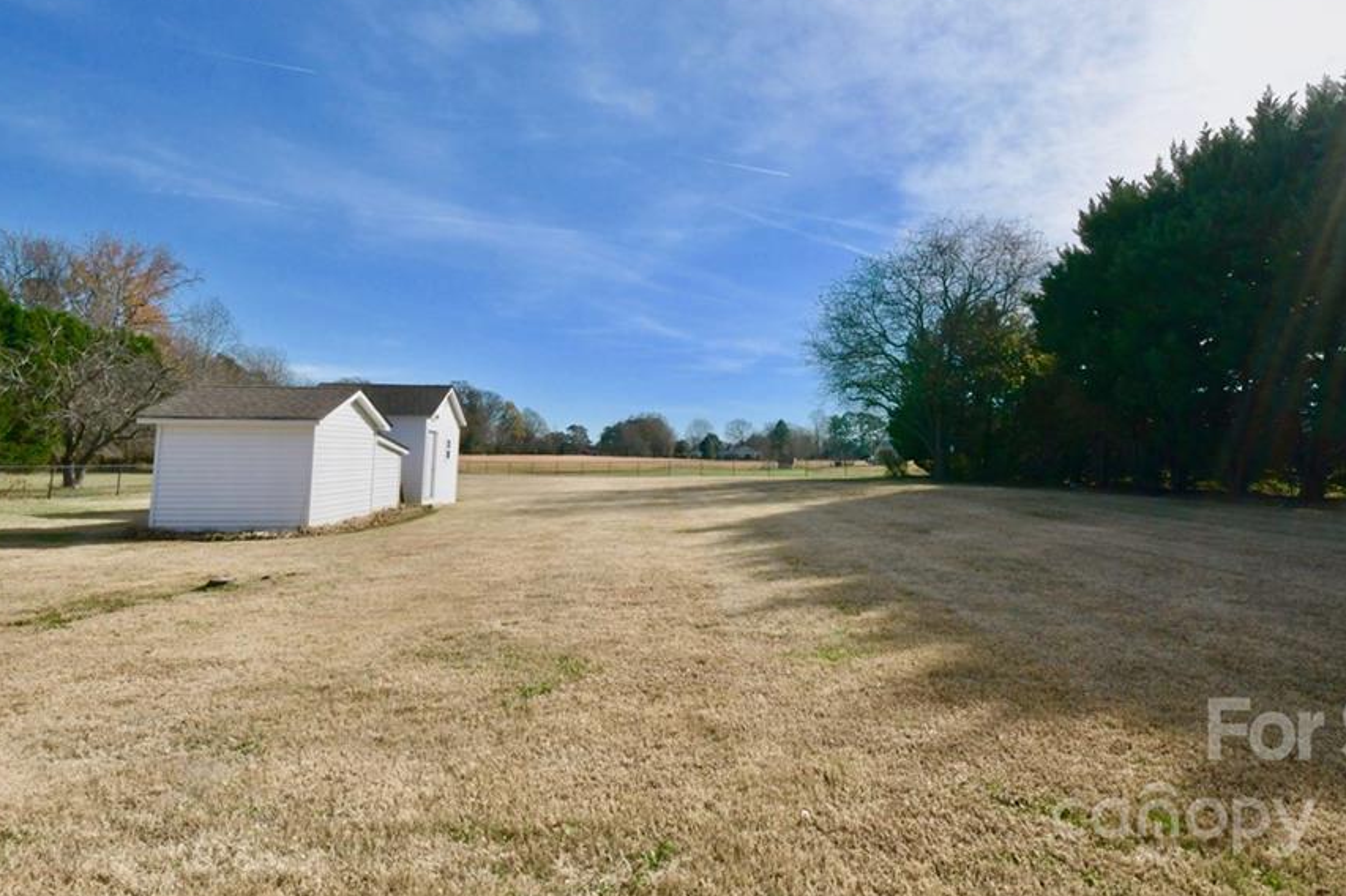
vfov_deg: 67.1
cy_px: 388
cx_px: 716
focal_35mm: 18
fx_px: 673
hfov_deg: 89.9
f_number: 16
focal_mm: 10
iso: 1250
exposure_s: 1/1000
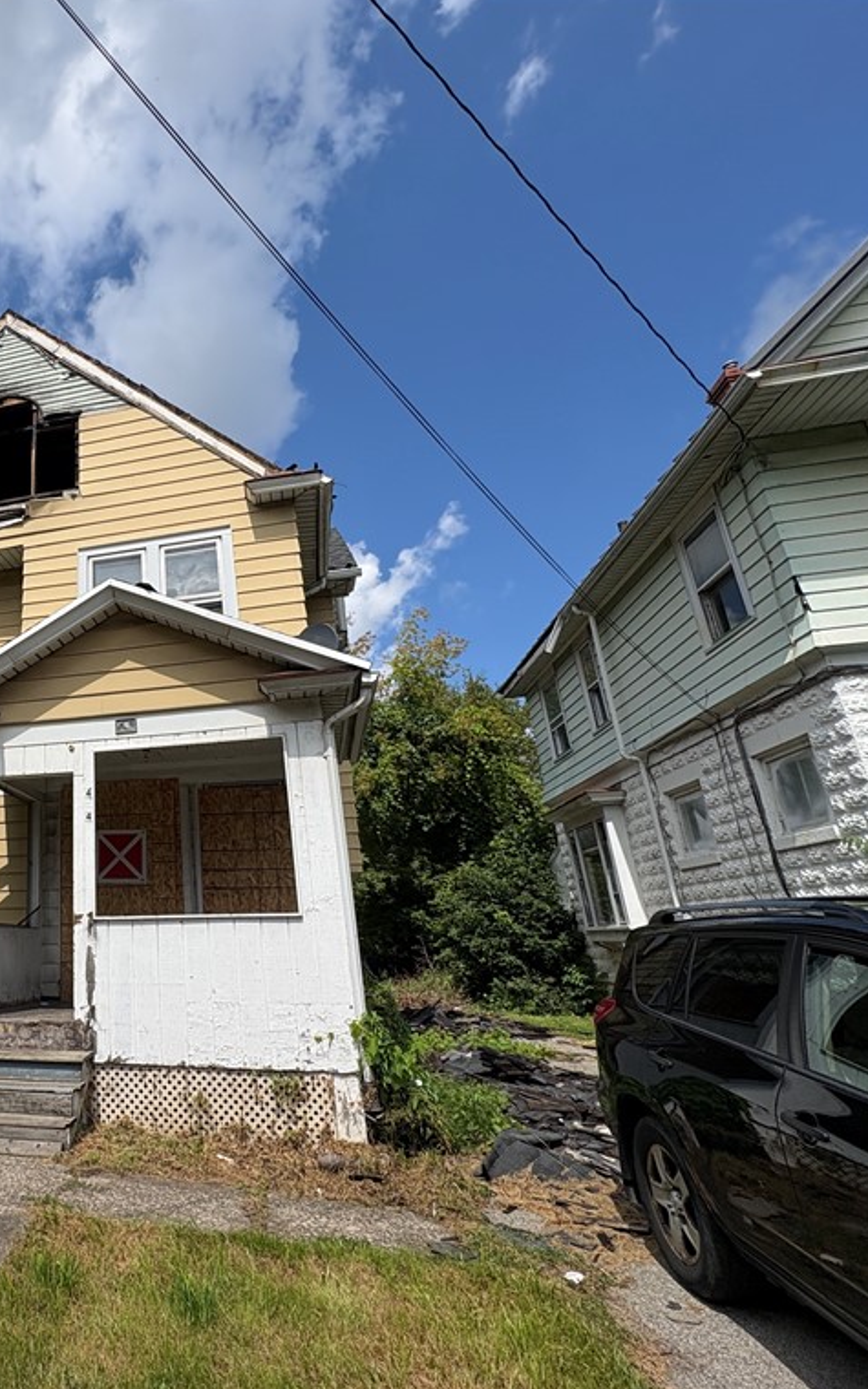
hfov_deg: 51.8
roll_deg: +0.6
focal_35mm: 20
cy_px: 691
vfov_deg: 85.1
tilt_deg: +18.7
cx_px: 71
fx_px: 757
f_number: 2.2
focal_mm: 2.22
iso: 50
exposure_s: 1/2674
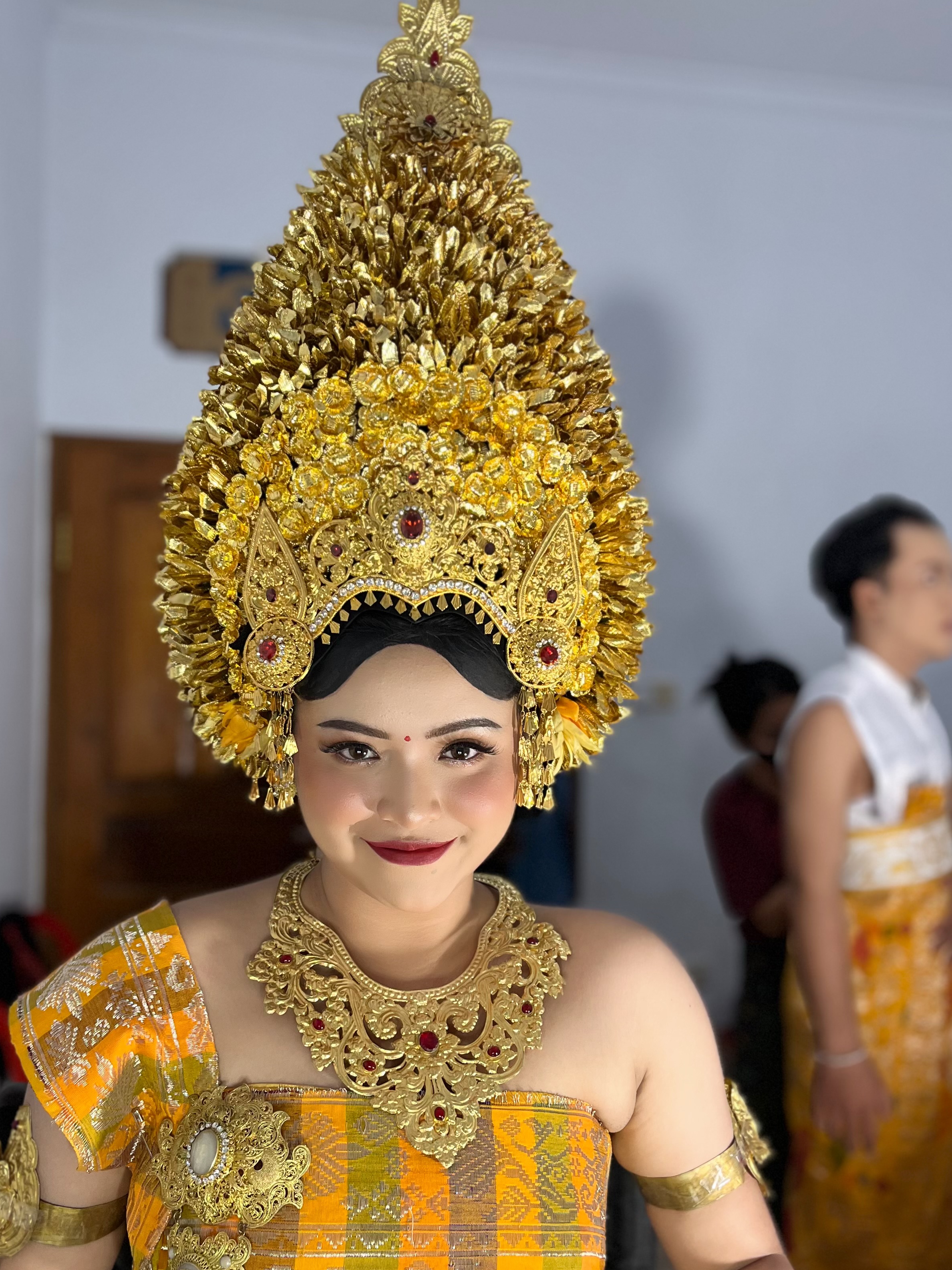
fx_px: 1210
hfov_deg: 42.9
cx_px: 458
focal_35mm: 33
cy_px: 684
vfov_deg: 55.3
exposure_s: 1/50
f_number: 1.6
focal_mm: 5.1
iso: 160
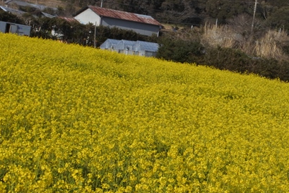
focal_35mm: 97
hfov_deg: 20.8
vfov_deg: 14.1
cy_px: 93
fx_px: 779
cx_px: 235
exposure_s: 1/200
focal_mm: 18.5
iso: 180
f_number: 16
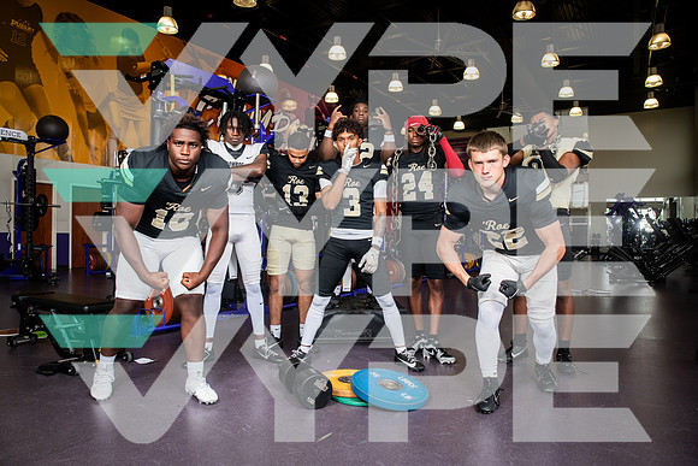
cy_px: 233
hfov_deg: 73.7
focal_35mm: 24
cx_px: 349
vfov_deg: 53.2
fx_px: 465
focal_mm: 24
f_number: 5.6
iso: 500
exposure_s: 1/250
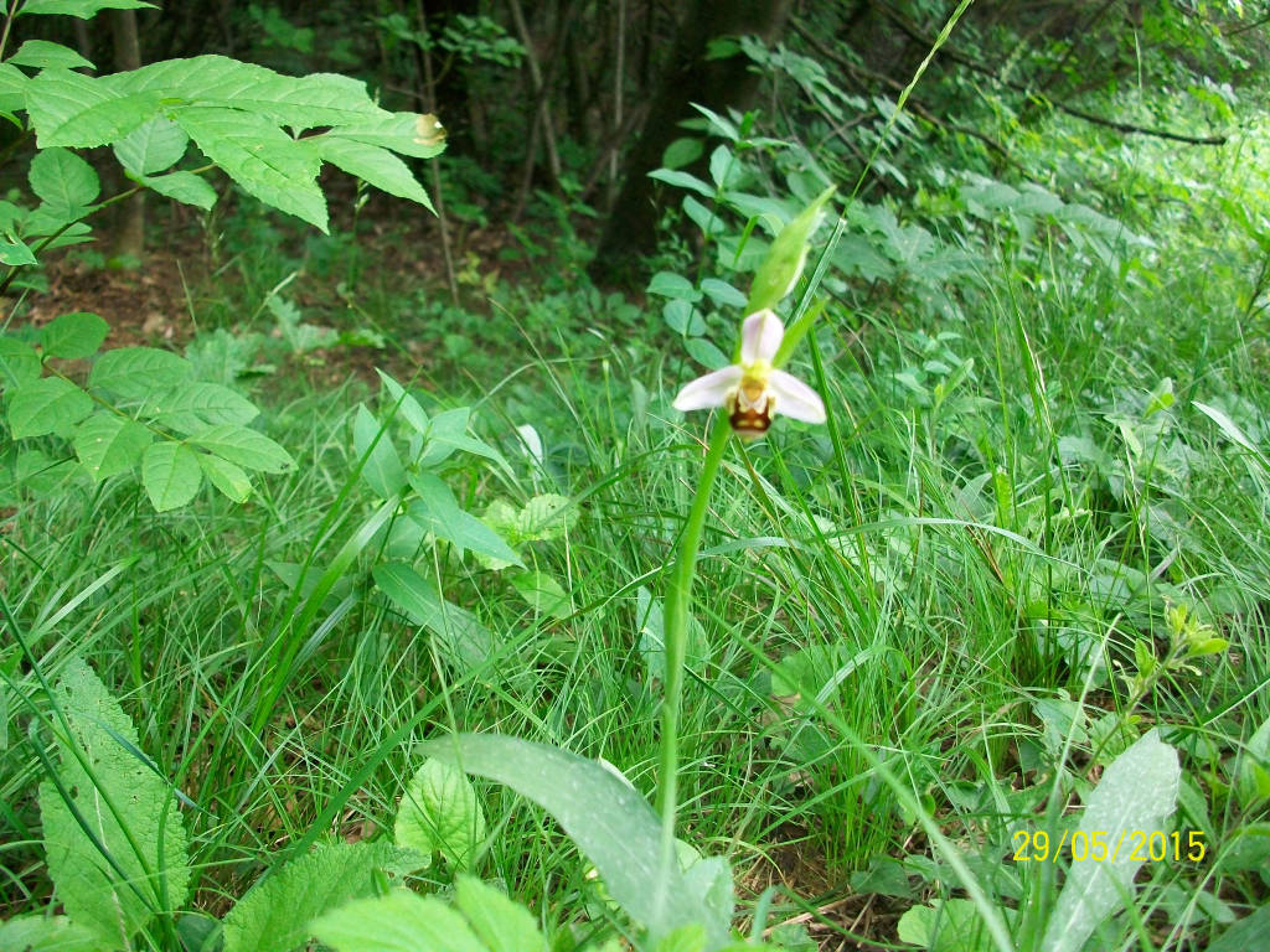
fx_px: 1174
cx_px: 635
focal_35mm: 32
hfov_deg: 56.8
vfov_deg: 44.2
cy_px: 476
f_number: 2.8
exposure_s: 1/60
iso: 154
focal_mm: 5.7
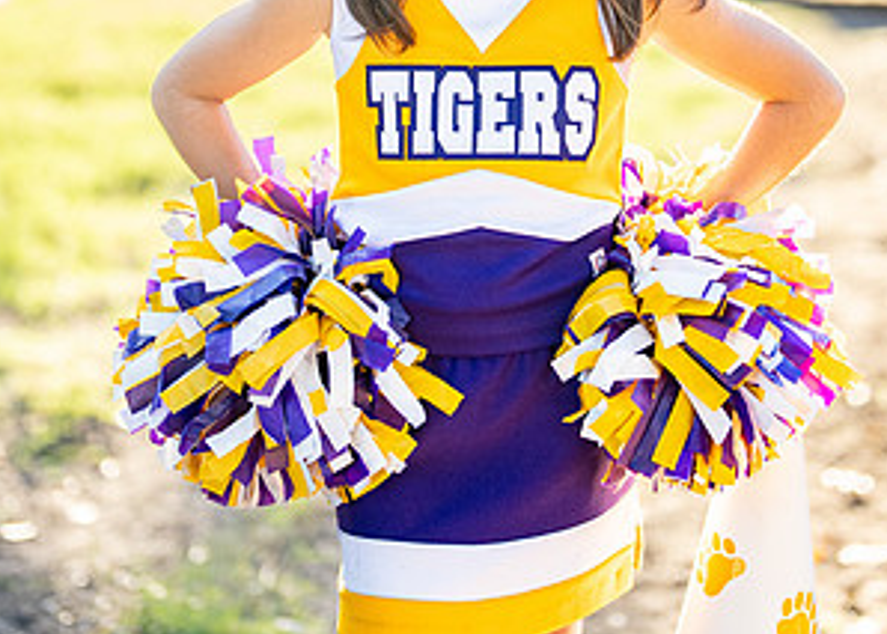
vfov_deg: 12.3
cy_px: 14
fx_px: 2923
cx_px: 560
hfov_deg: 17.2
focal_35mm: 116
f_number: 1.2
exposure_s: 1/800
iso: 250
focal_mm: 50
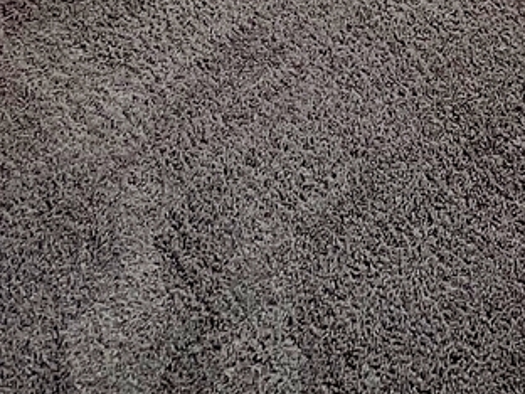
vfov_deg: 16.1
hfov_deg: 29.4
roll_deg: -0.2
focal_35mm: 60
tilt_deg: -24.9
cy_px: -477
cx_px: 562
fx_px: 910
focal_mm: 1.57
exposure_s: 1/120
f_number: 1.8
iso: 80
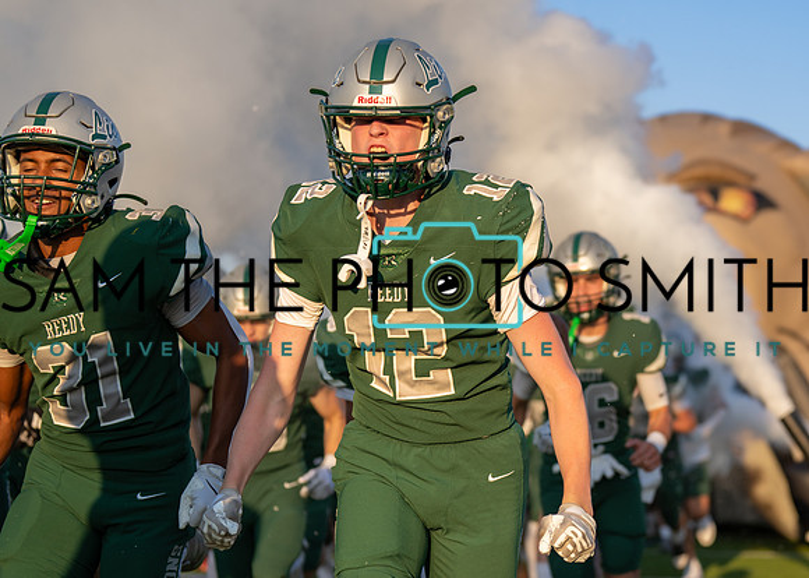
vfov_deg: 15.3
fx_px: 2146
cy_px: 346
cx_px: 548
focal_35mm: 93
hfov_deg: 21.3
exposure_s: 1/1600
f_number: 2.8
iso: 160
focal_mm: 70
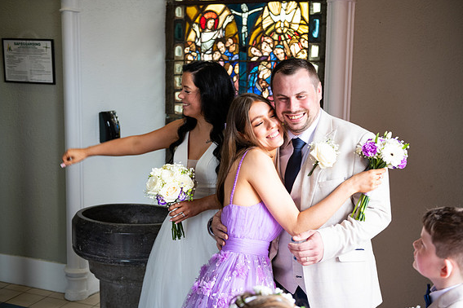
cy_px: 154
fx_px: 553
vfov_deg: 31.2
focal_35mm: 43
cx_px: 229
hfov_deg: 45.4
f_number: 3.5
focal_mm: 42
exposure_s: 1/160
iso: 640
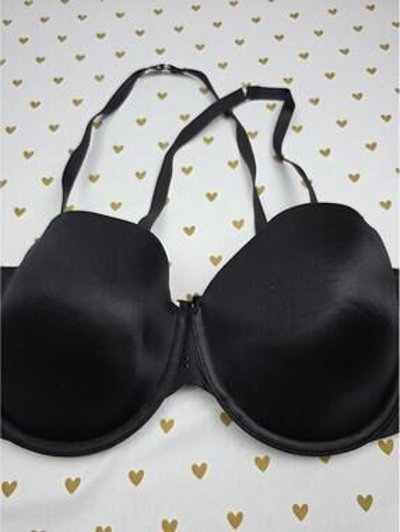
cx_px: 200
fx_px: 354
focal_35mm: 23
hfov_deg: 59.0
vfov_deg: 73.9
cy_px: 266
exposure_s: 1/180
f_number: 1.7
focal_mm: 6.3
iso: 100
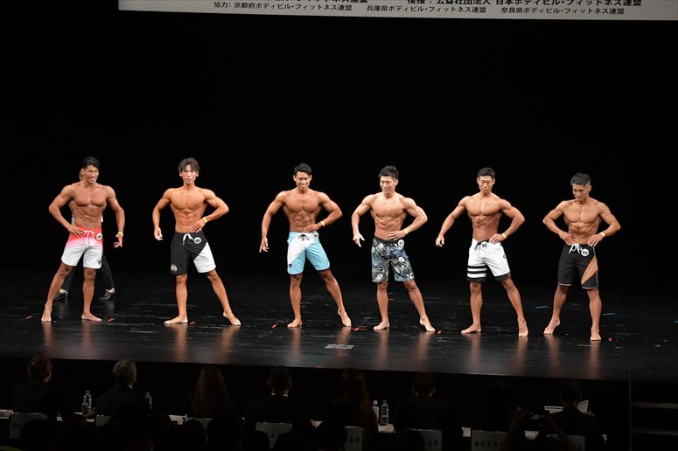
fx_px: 2033
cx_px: 339
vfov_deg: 12.7
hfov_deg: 18.9
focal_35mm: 108
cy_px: 226
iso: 3200
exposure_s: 1/400
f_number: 5.6
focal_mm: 72
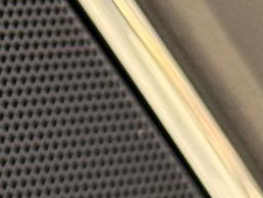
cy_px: -191
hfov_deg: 7.8
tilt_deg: -2.4
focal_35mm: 238
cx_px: -317
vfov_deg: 6.1
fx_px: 1810
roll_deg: +0.1
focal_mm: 6.76
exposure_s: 1/182
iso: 200
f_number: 1.78
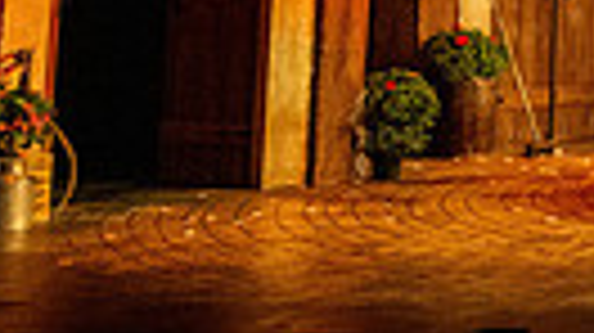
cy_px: -531
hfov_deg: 11.9
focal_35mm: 161
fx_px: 2534
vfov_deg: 7.0
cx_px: 1202
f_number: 5.6
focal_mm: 35
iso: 3200
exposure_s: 1/160
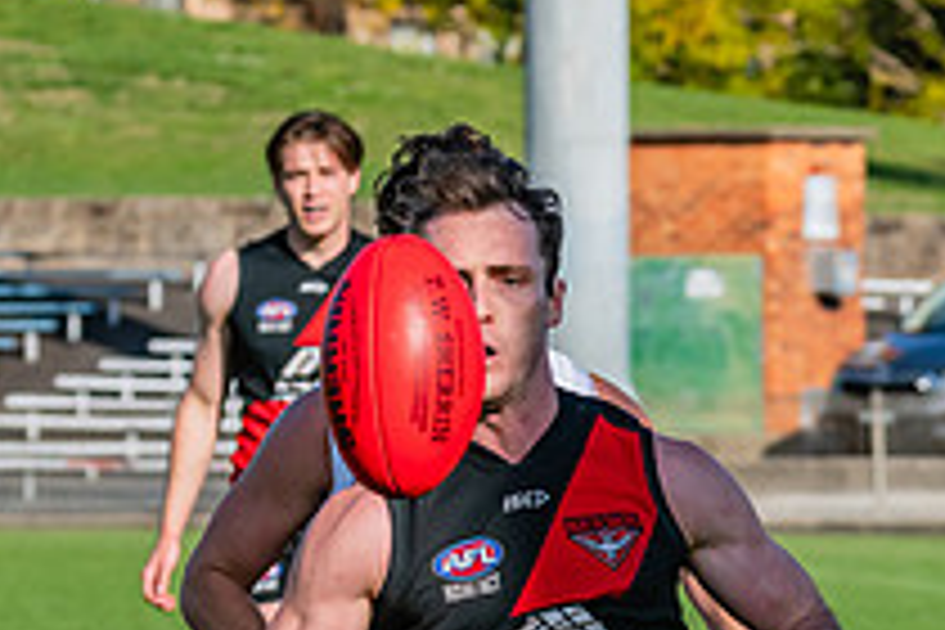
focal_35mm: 469
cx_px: 544
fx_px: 12310
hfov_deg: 4.4
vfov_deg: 2.9
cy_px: 772
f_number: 10
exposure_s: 1/1600
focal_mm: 170
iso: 800
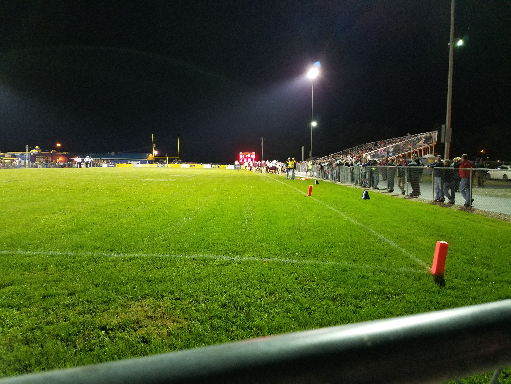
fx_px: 384
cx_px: 256
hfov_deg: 67.3
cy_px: 192
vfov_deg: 53.1
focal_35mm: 26
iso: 200
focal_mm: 4.2
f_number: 1.7
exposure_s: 1/11
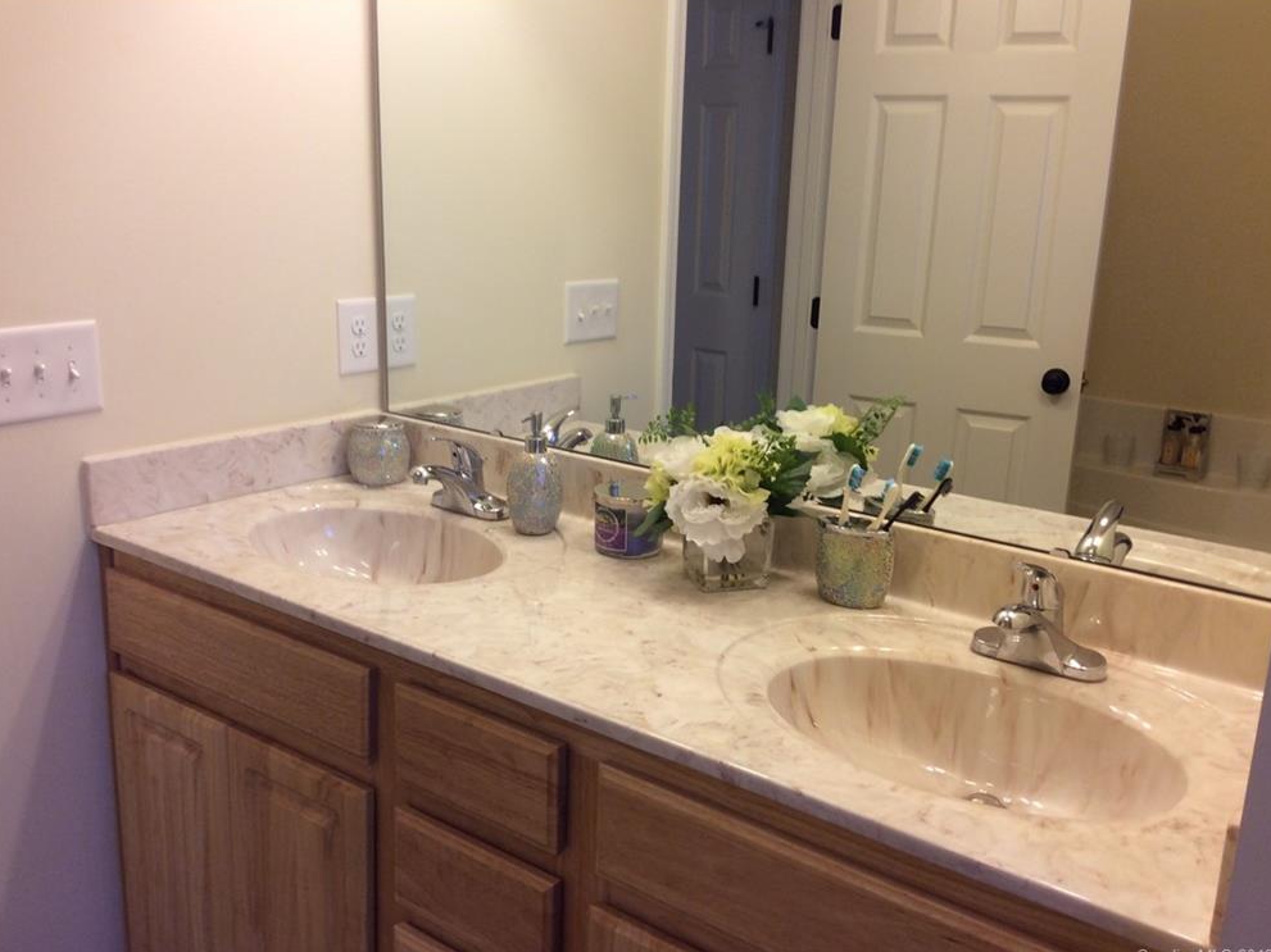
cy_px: 479
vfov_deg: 42.9
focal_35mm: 33
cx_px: 627
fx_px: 1212
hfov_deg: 55.4
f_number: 2.4
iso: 32
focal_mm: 3.3
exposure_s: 1/24
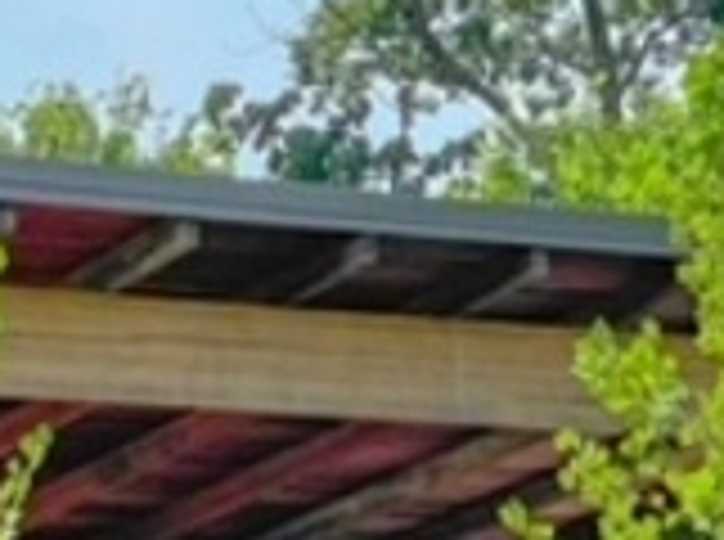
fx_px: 5405
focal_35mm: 259
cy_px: 400
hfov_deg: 7.7
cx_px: 193
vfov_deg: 5.7
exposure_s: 1/2000
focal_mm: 6
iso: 25
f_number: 2
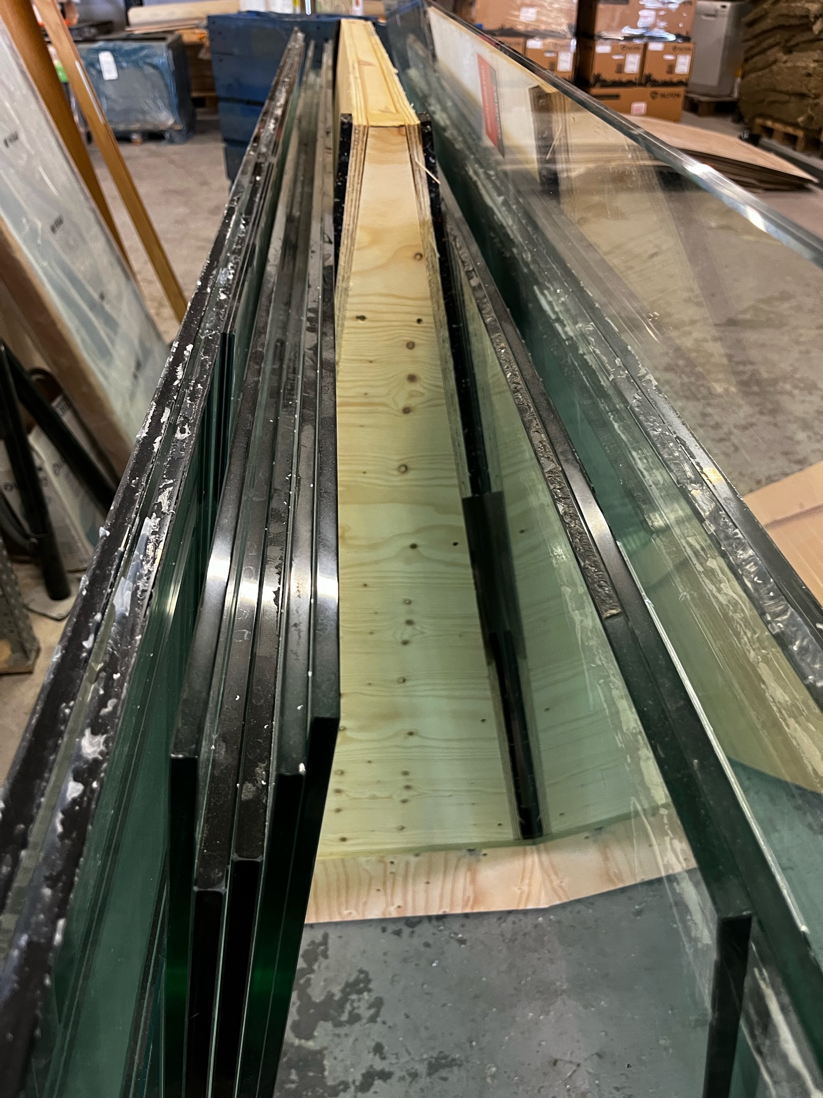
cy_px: 549
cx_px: 412
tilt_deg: -36.2
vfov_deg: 67.3
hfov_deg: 53.0
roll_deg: +1.4
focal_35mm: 26
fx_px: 824
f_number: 1.6
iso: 200
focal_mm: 5.1
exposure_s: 1/50
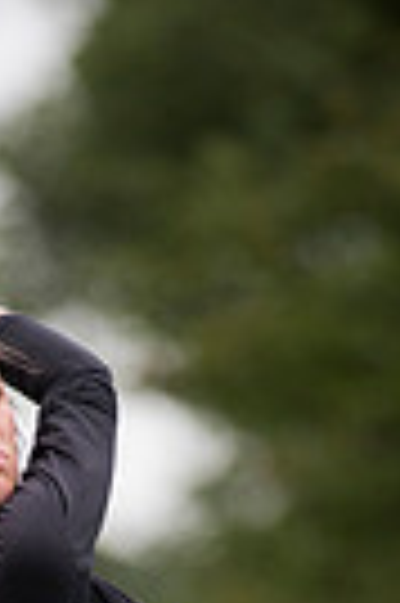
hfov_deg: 1.4
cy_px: 968
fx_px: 16859
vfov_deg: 2.0
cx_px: -58
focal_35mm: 1009
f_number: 4
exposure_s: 1/1250
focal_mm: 300
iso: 800
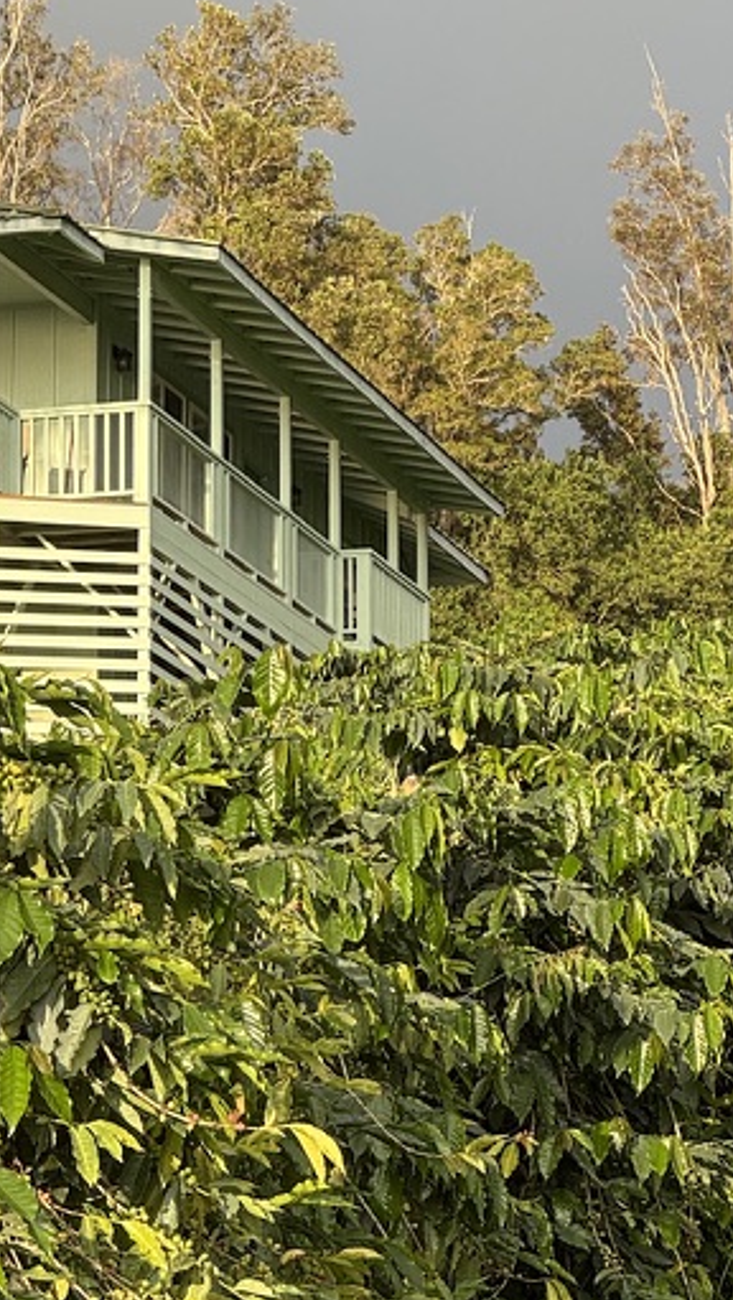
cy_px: 590
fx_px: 5796
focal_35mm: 168
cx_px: 33
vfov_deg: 12.8
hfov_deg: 7.2
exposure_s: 1/169
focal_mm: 9
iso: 25
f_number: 2.8
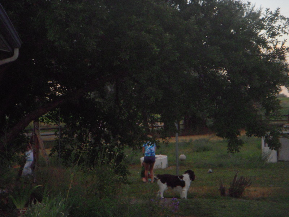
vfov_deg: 14.2
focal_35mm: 104
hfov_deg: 18.9
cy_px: 108
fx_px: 868
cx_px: 144
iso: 800
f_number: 4.1
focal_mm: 17.3
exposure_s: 1/500
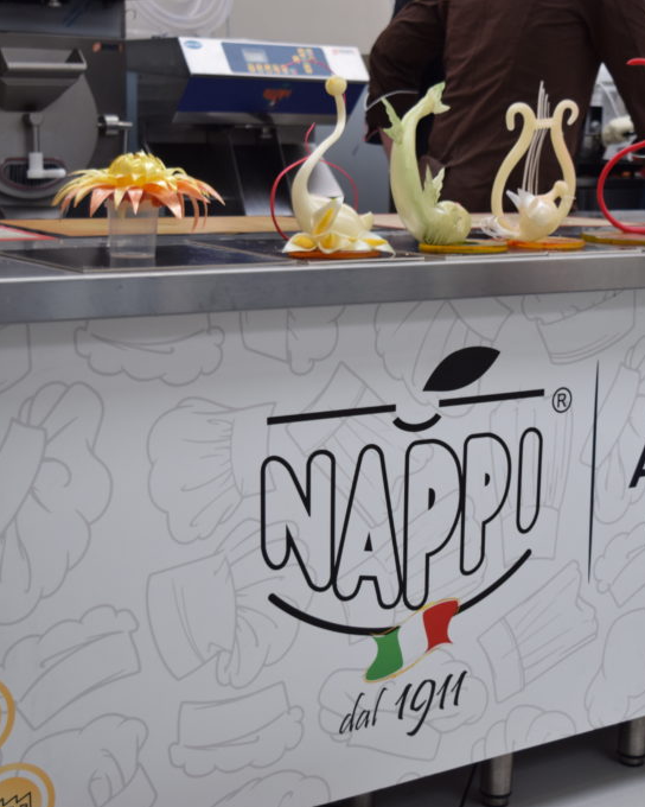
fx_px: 1568
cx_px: 415
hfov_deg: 23.2
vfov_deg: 28.8
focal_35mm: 66
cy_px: 404
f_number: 4.2
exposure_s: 1/160
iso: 400
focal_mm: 31
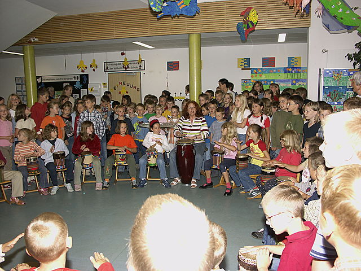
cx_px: 180
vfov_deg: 44.2
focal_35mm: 32
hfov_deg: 56.8
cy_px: 136
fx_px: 334
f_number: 2.8
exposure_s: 1/50
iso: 64
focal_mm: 8.25
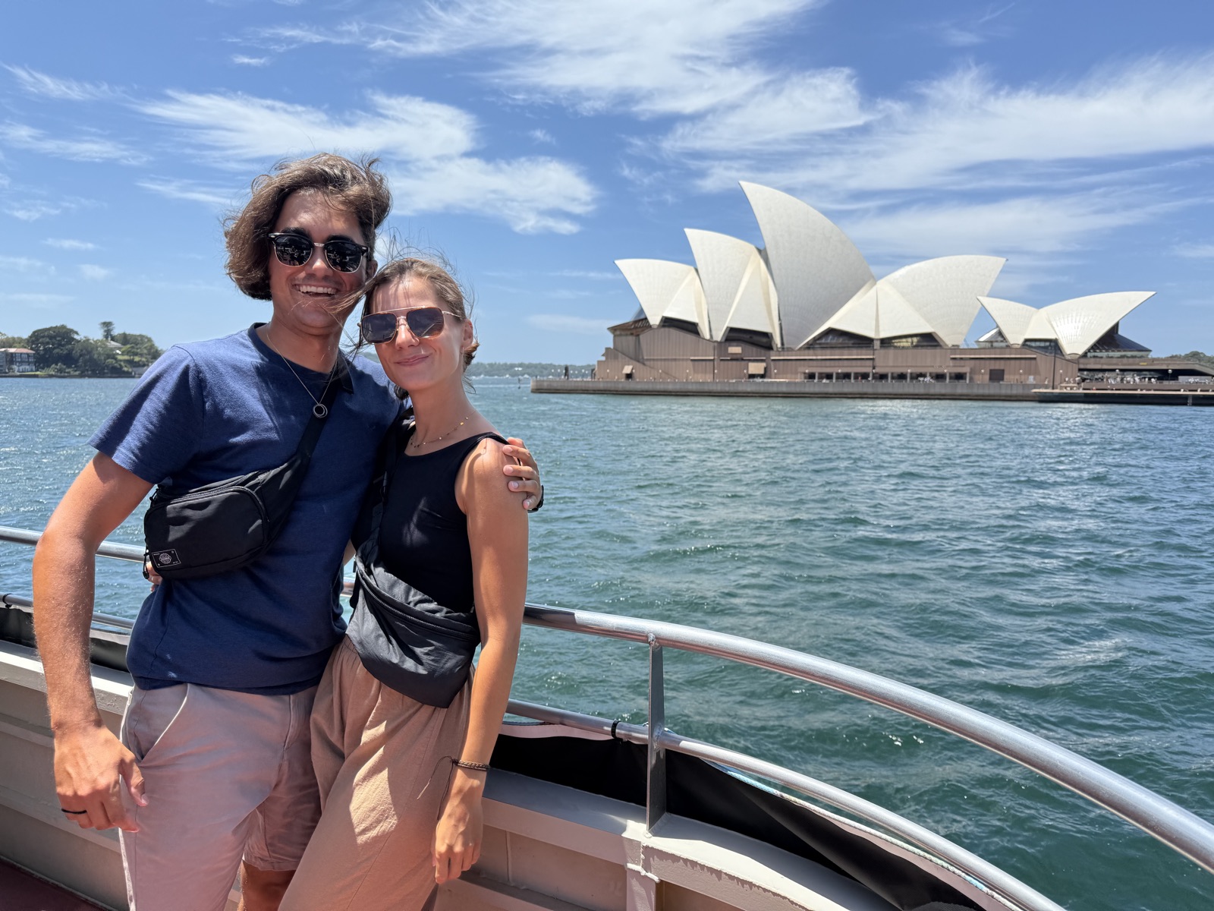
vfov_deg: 56.8
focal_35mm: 24
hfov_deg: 71.6
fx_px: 842
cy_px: 456
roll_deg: -1.1
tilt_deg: -4.8
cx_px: 607
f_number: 1.78
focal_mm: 6.76
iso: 80
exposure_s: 1/4167
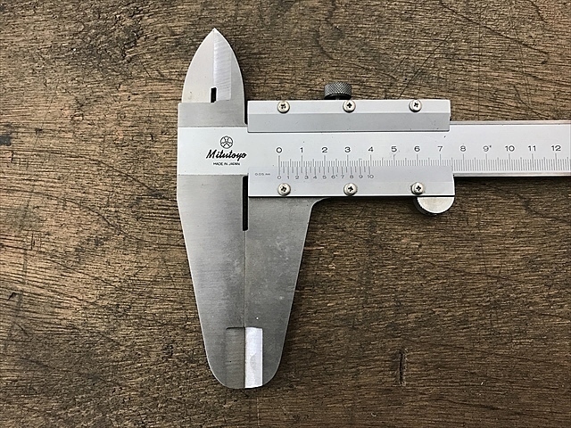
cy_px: 214
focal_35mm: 28
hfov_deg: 63.4
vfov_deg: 49.7
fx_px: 462
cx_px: 286
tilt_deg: -83.6
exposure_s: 1/40
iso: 25
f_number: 1.8
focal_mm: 3.99
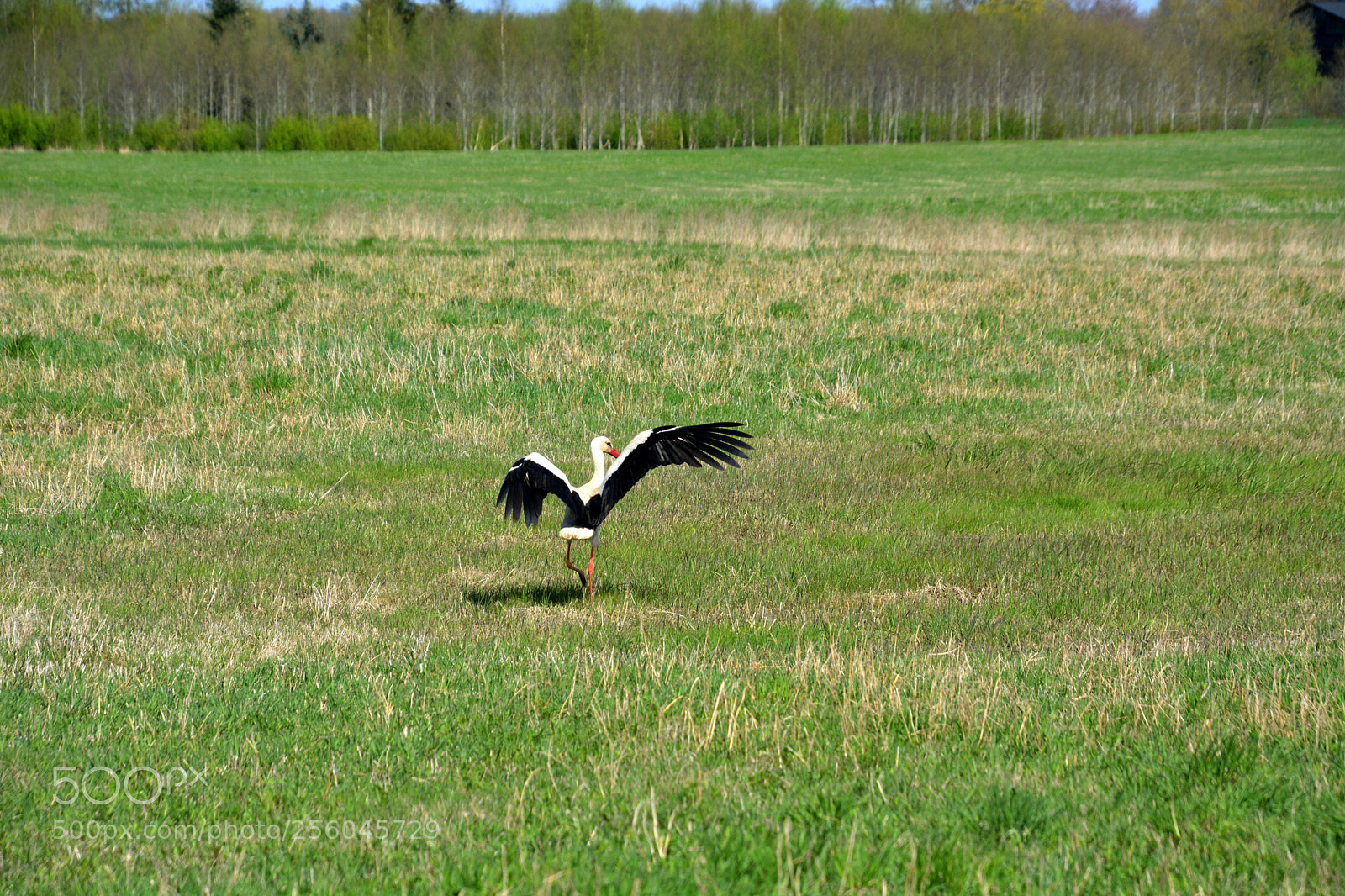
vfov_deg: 7.9
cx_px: 672
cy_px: 448
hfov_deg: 11.8
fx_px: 6499
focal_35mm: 174
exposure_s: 1/1600
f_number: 6.3
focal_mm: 116
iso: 400
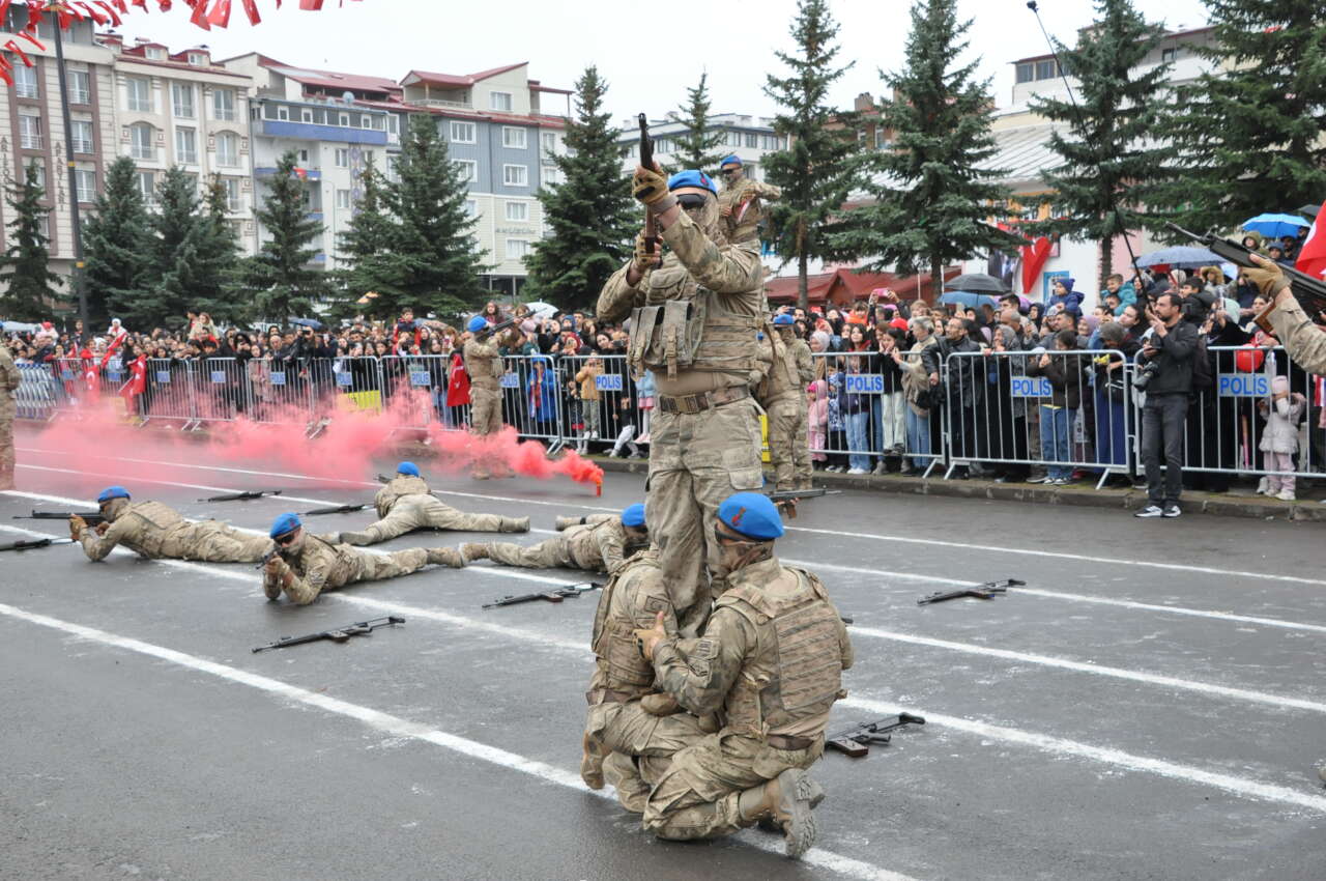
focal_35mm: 42
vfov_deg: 31.8
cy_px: 440
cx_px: 663
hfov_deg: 46.5
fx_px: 1545
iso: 1000
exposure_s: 1/320
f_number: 9
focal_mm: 28
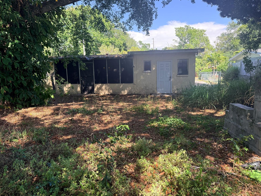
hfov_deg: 69.4
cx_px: 133
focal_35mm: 25
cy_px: 96
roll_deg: +1.7
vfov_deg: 54.9
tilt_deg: -6.7
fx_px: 188
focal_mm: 6.76
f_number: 1.78
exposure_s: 1/715
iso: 100
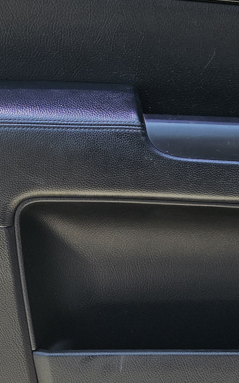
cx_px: 166
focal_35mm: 71
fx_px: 740
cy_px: 218
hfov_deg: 18.3
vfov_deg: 29.0
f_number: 1.8
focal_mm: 5.4
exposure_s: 1/1067
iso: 25
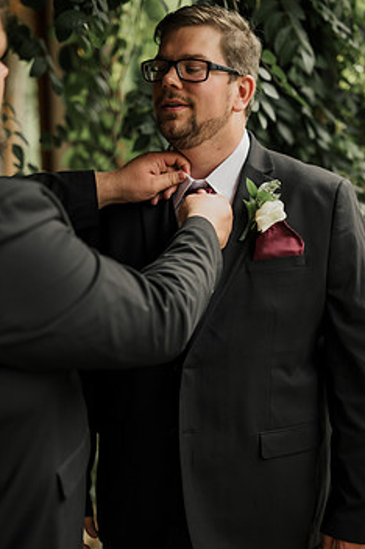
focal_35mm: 64
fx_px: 975
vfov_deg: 31.4
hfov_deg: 21.2
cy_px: 328
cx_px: 161
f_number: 1.8
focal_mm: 50
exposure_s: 1/200
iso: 100
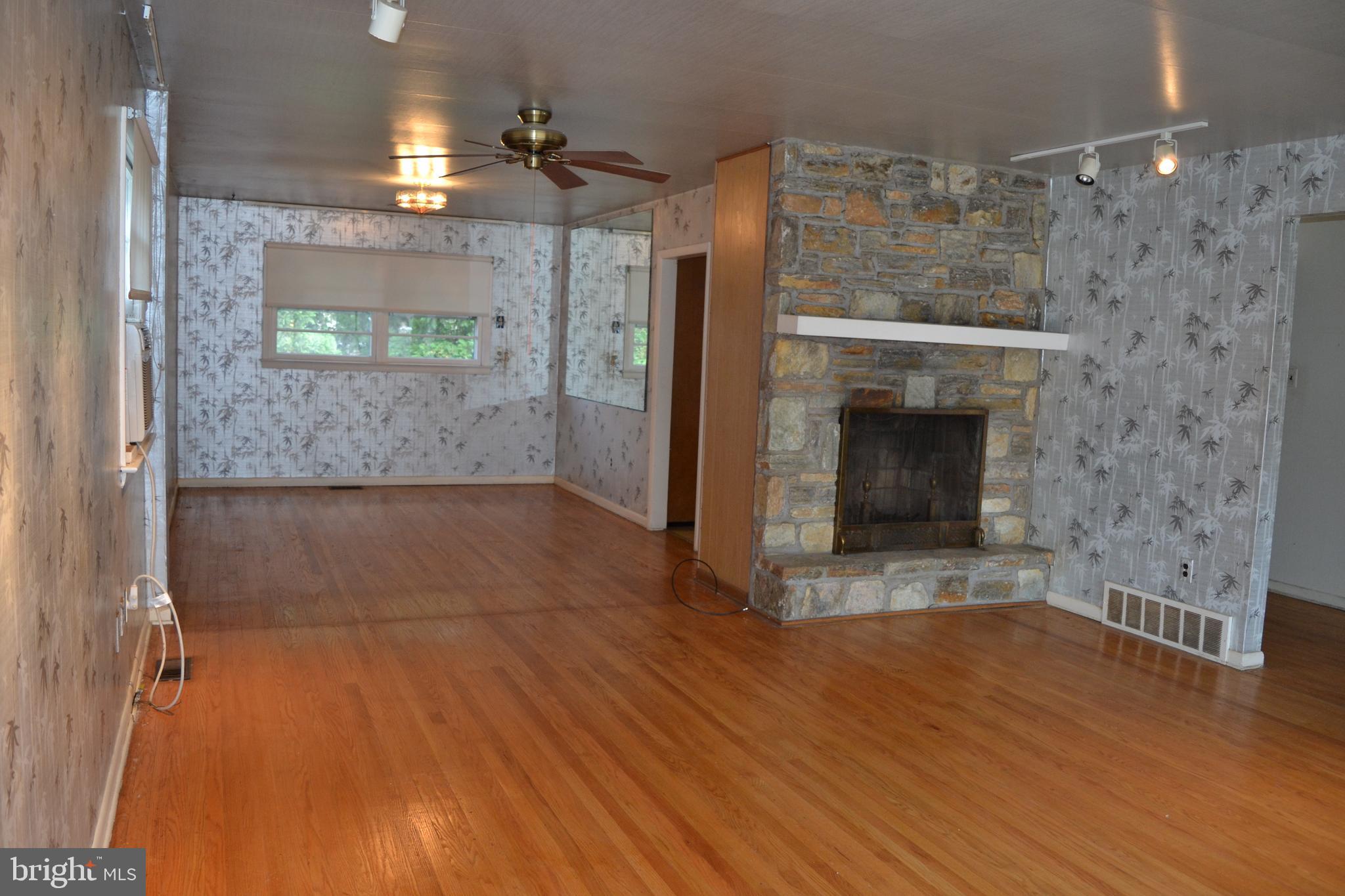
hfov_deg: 67.4
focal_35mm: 27
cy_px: 448
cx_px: 672
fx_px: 1009
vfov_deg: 47.9
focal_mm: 18
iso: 560
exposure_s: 1/60
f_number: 3.5
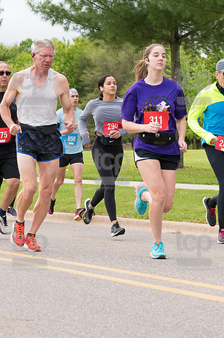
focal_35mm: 157
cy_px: 169
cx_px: 112
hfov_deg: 8.7
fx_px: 1469
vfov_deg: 13.1
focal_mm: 105
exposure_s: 1/1600
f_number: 7.1
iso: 4000
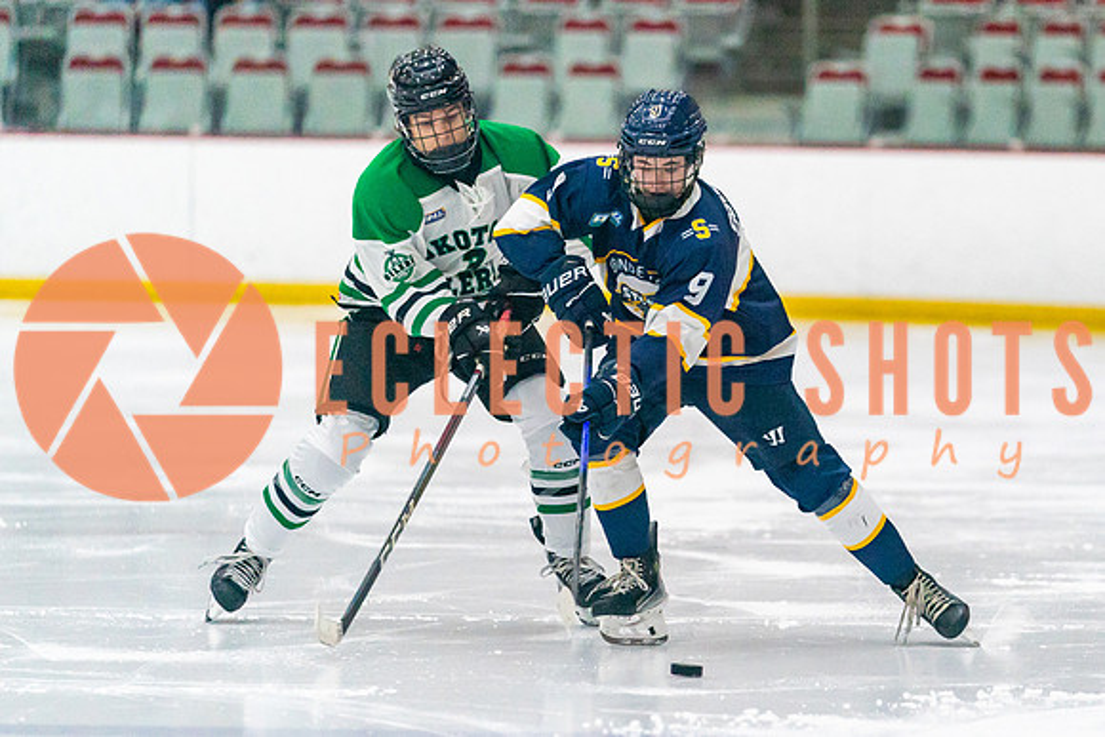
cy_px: 378
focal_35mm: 289
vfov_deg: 4.8
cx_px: 750
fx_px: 8870
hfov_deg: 7.1
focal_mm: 200
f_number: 2.8
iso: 4000
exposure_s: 1/1600
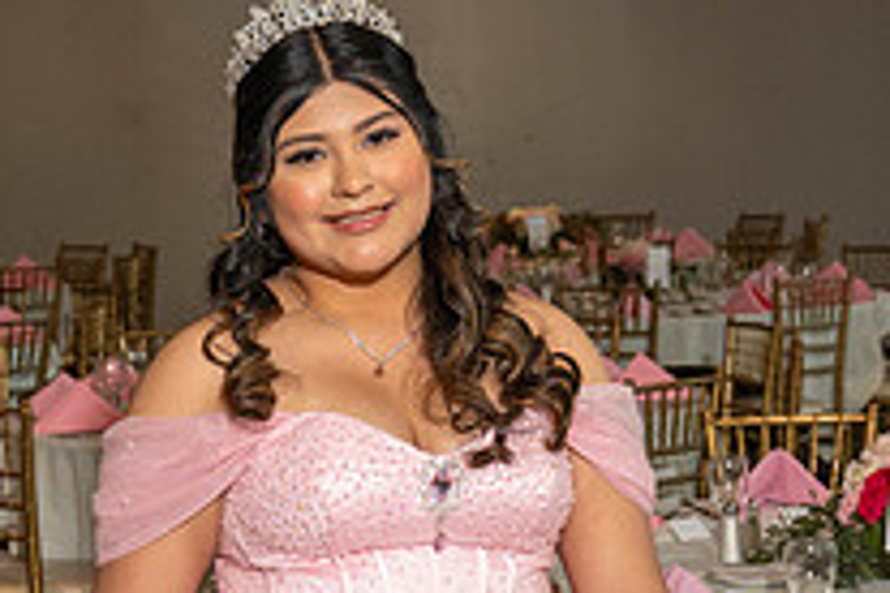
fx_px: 3115
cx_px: 348
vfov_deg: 10.7
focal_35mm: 126
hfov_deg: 16.2
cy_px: 647
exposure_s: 1/200
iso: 640
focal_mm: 45
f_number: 5.6
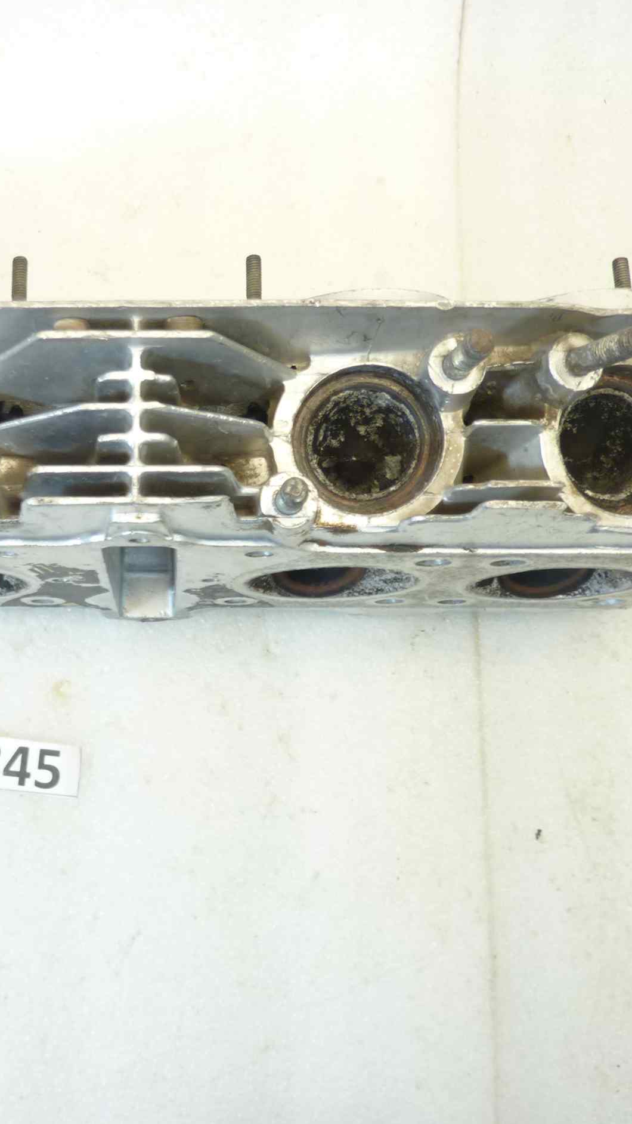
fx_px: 1102
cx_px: 148
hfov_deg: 31.4
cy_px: 558
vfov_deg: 54.0
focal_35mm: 37
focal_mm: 4.1
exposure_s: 1/15
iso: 80
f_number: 3.3
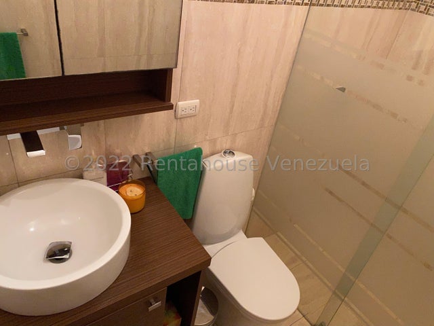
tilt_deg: -34.8
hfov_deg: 67.3
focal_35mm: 26
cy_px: 163
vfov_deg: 53.1
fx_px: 326
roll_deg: -10.3
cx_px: 217
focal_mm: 4.25
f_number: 1.8
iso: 500
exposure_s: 1/30
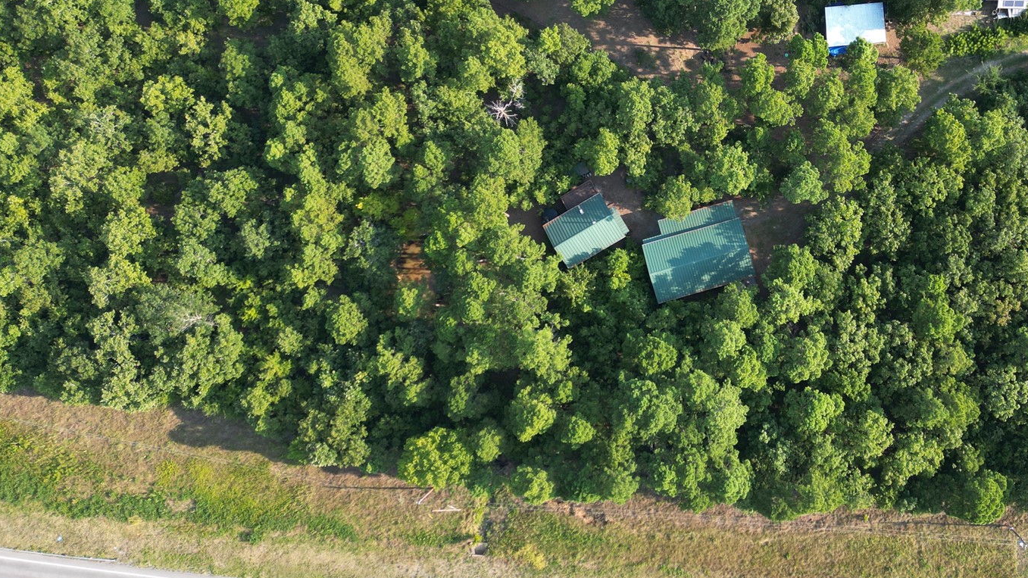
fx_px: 1008
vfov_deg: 31.9
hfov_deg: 52.6
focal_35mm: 37
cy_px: 238
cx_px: 711
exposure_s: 1/640
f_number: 1.7
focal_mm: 6.72
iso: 110
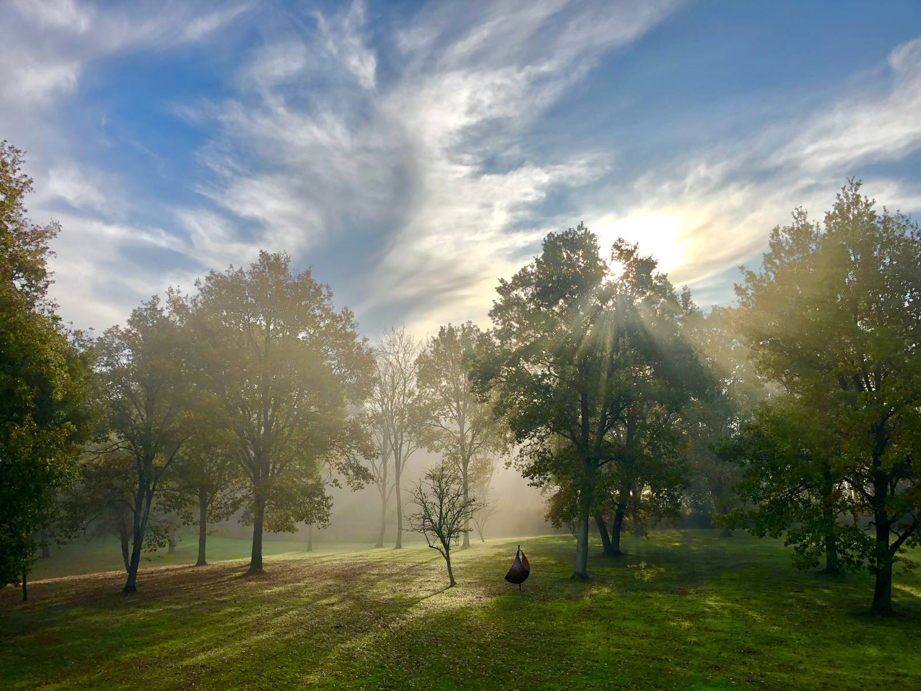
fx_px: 745
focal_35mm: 28
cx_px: 460
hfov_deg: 63.4
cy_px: 346
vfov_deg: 49.7
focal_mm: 3.99
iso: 20
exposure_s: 1/1091
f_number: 1.8
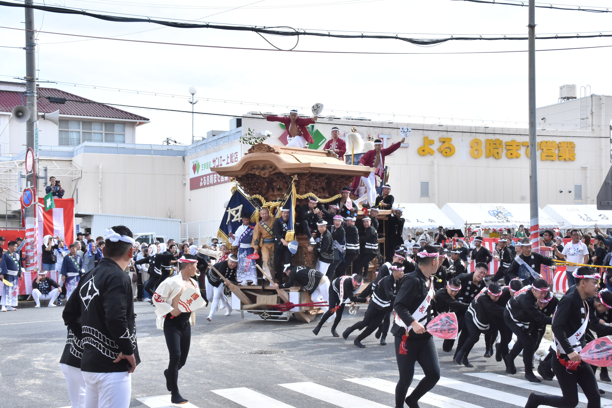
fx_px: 1071
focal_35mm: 63
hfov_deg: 31.9
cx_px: 306
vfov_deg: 21.6
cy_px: 204
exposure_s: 1/800
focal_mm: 42
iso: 1600
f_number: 14
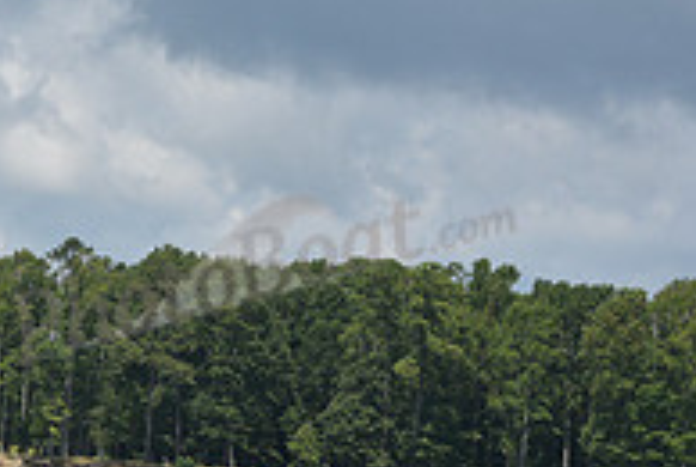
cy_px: 135
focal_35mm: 209
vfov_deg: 6.6
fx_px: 4047
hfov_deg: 9.7
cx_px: -172
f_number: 3.5
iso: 320
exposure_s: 1/8000
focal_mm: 70
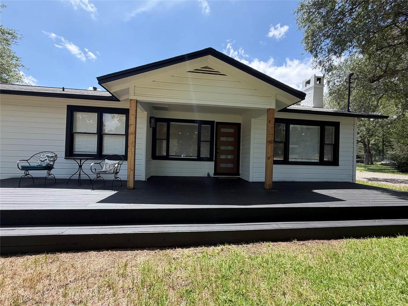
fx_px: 165
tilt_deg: +1.1
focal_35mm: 14
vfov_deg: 85.7
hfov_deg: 102.1
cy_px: 153
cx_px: 204
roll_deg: -0.3
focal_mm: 2.22
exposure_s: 1/638
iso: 40
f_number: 2.2
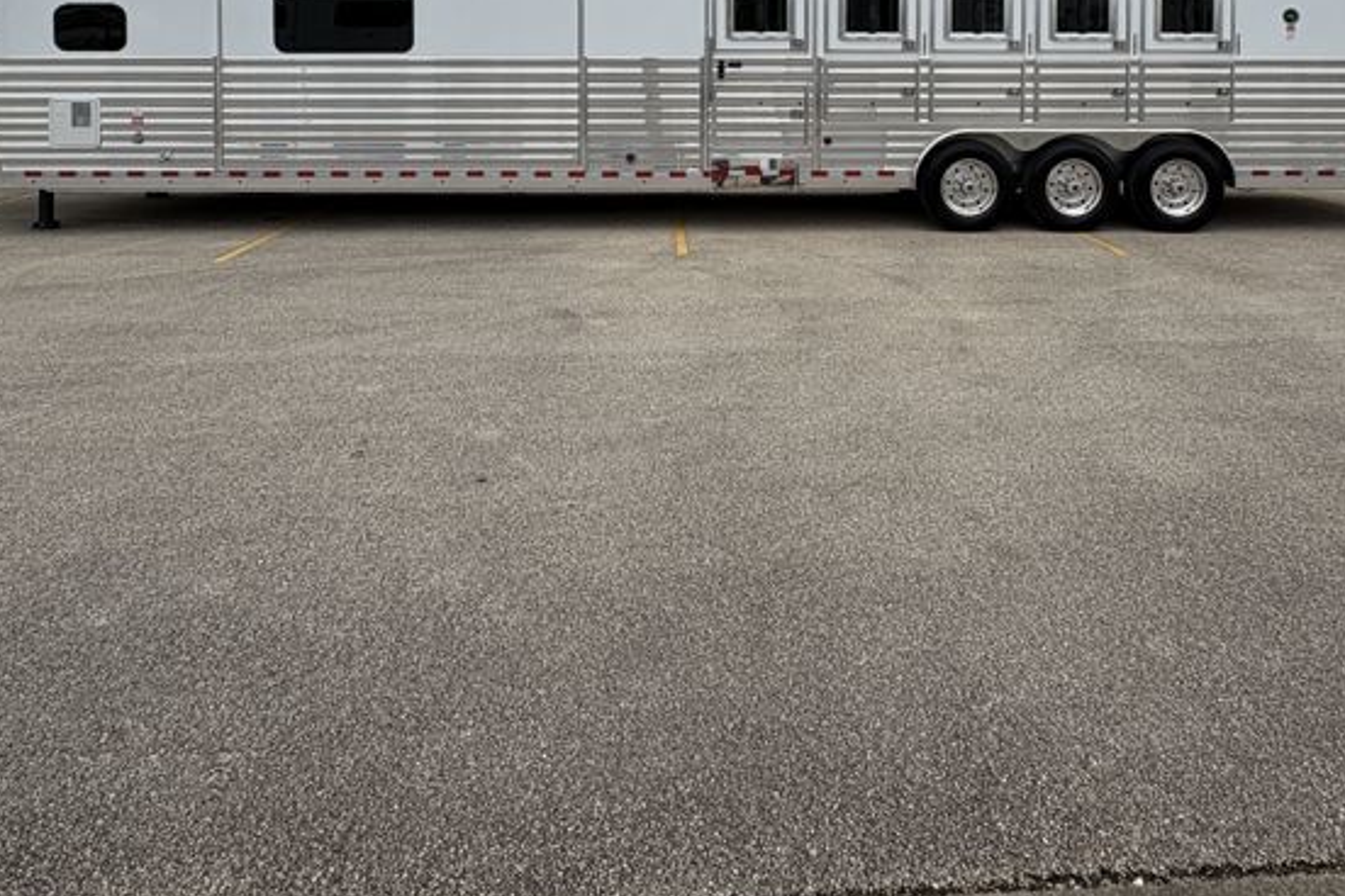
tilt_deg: +0.2
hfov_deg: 67.3
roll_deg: +0.1
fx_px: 1009
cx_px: 724
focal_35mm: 27
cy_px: 63
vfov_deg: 43.2
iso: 50
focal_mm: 2.22
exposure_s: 1/1709
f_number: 2.2
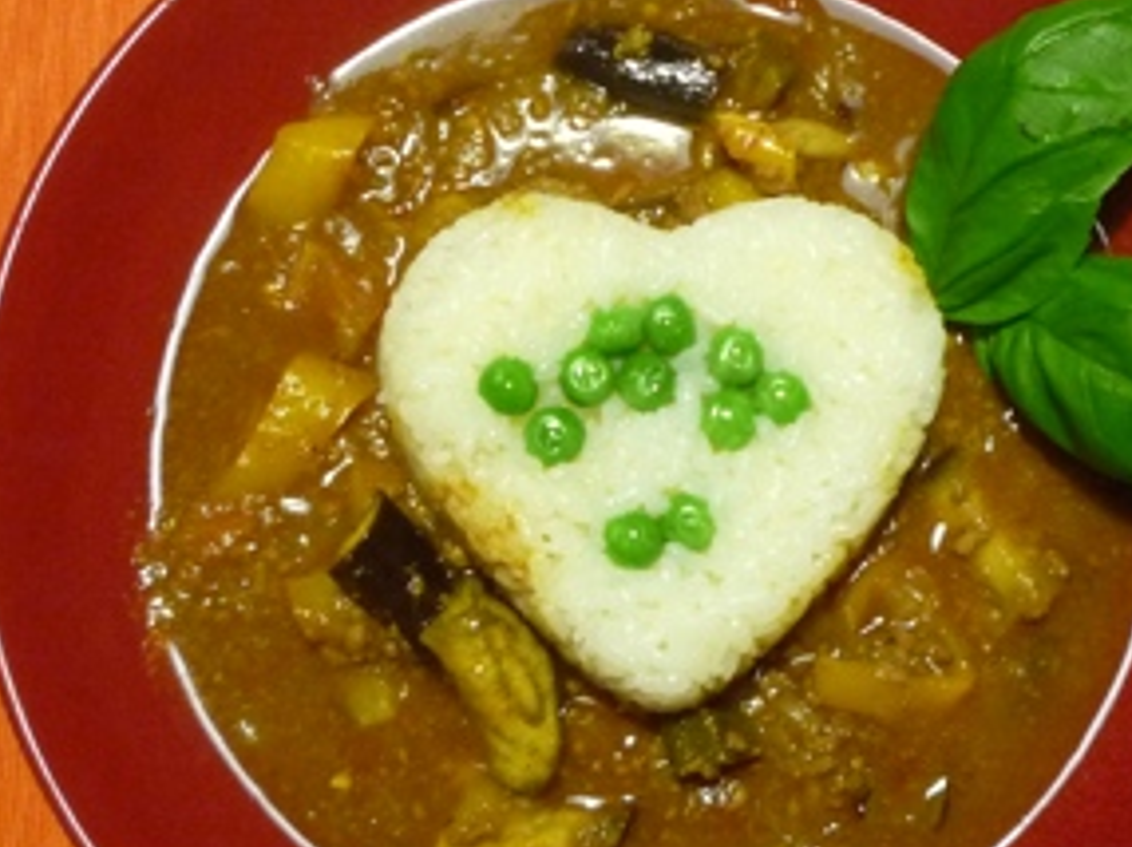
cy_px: 427
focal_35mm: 49
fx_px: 1601
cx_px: 655
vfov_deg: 29.6
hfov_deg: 38.8
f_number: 2.8
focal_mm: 4.4
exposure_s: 1/8
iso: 400
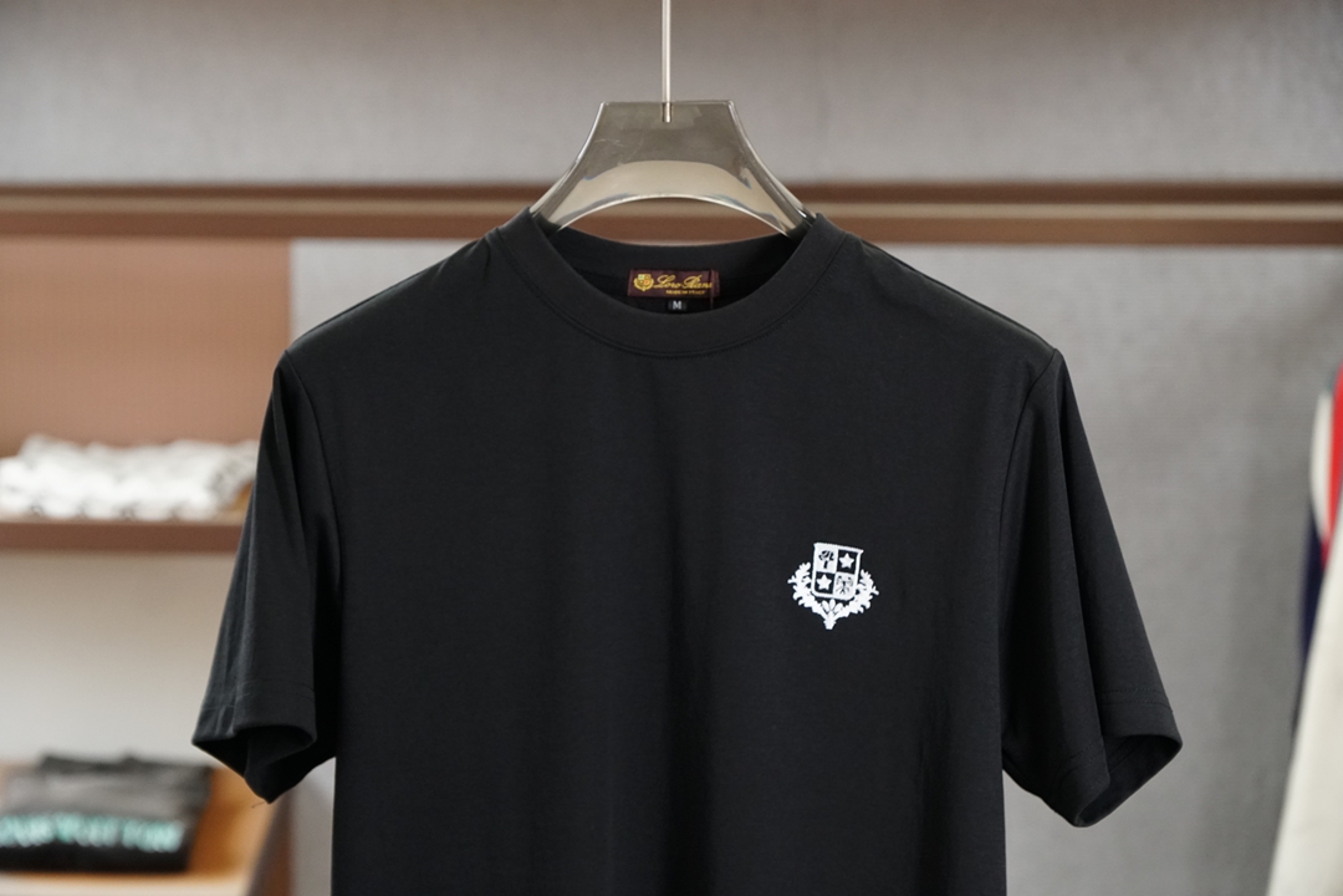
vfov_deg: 15.4
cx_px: 672
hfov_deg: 23.0
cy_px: 448
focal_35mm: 88
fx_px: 3301
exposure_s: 1/60
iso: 1600
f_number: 4
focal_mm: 59
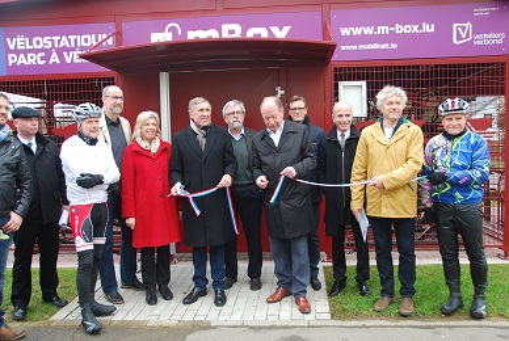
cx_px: 254
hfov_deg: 57.1
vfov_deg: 40.1
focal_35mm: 33
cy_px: 170
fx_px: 467
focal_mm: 22
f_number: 3.8
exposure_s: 1/50
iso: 200
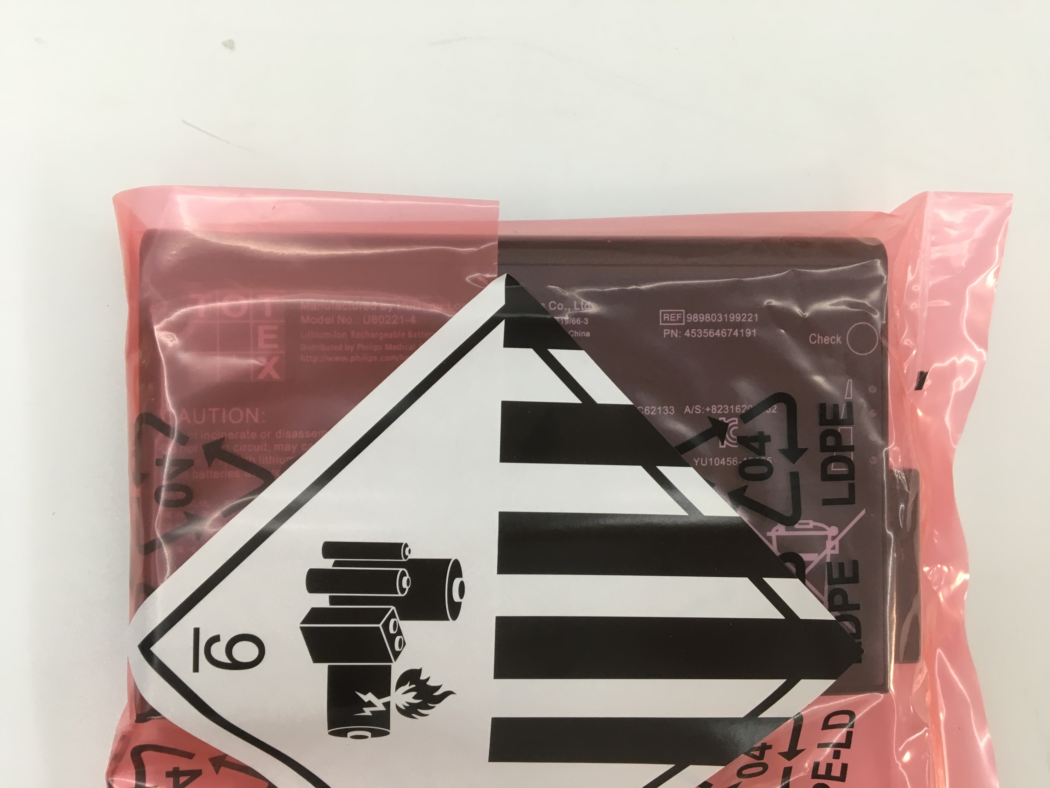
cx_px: 525
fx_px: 880
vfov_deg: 48.2
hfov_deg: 61.7
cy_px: 394
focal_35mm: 29
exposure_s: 1/33
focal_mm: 4.15
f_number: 2.2
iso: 80
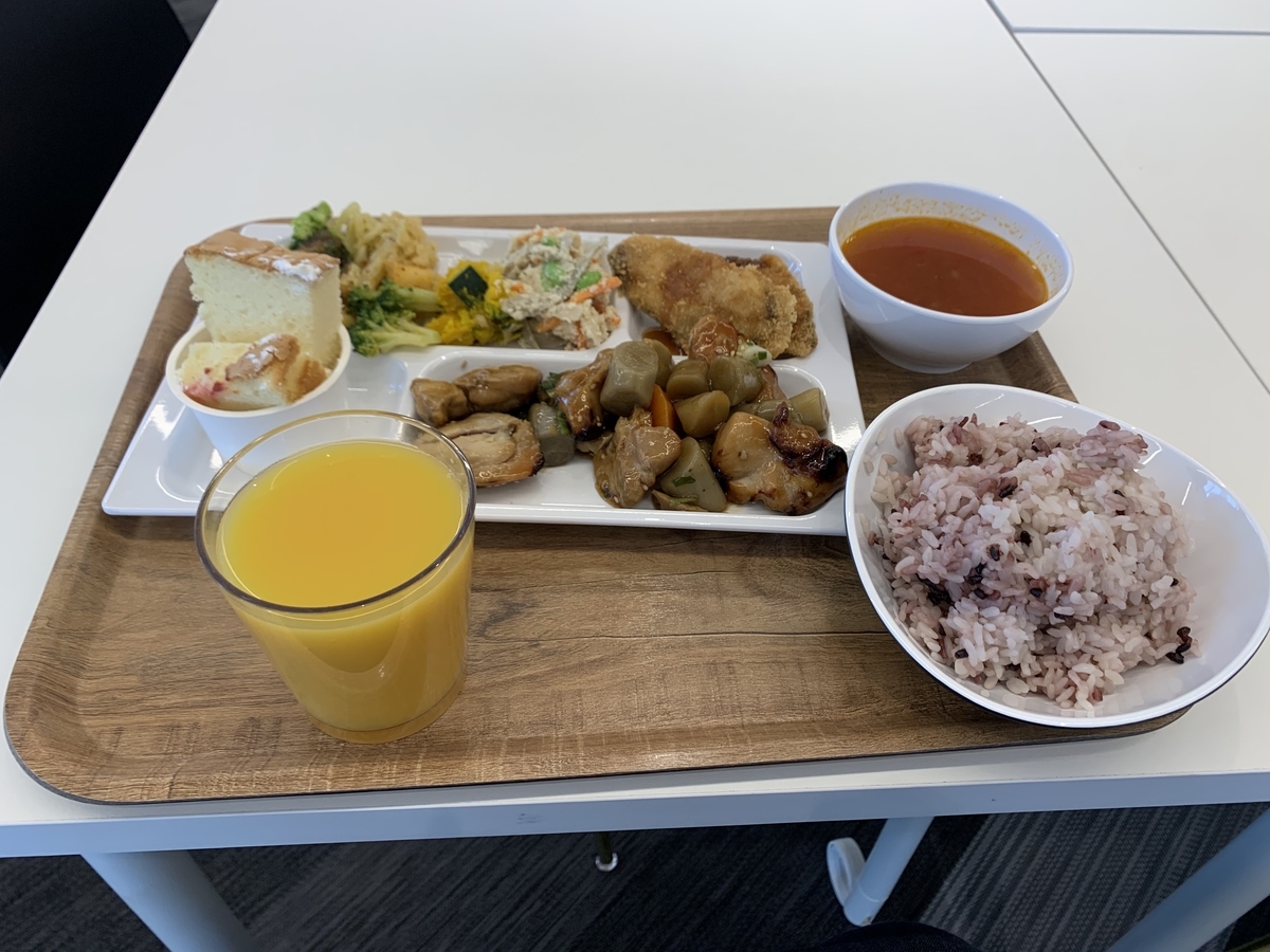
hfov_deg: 67.3
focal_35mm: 26
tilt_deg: -47.1
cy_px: 476
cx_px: 635
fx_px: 954
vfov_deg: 53.1
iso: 50
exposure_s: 1/112
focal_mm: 4.25
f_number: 1.8
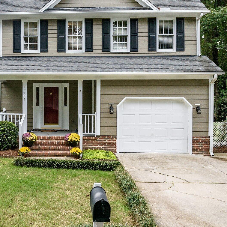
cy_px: 98
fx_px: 304
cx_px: 49
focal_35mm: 41
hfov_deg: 39.5
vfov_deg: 40.8
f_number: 2.8
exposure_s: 1/160
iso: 400
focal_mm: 12.29
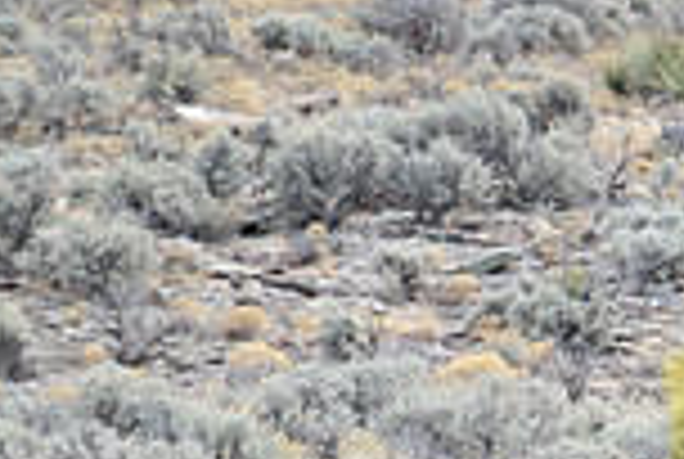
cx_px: 994
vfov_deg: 1.2
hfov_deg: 1.8
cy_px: 781
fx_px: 22350
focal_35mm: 1174
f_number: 5.6
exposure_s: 1/250
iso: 400
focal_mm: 200
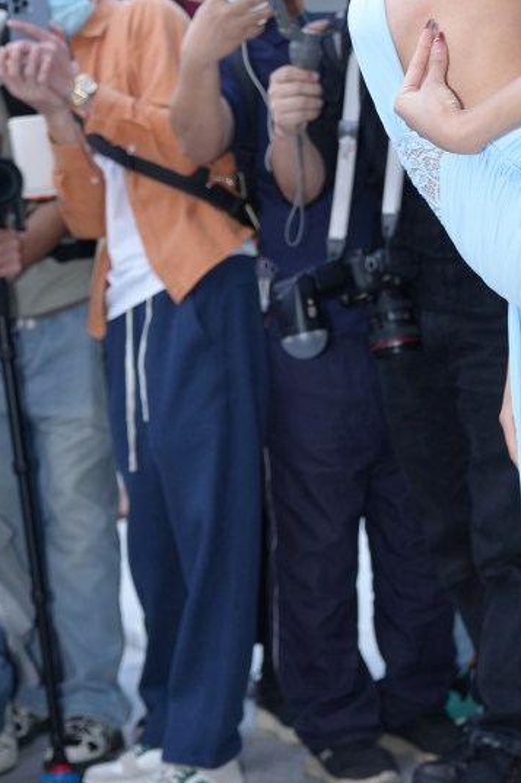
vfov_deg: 16.6
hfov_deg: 11.0
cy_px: 260
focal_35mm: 123
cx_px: 524
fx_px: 2677
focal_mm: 48.9
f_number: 3.5
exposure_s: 1/160
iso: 400
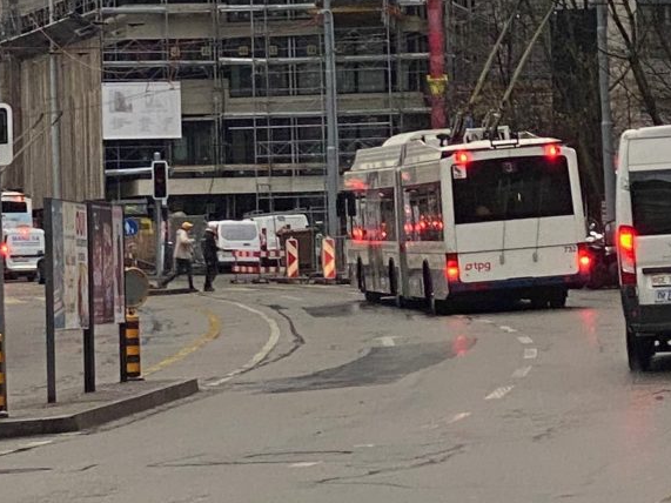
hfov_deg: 8.5
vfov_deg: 6.2
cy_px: -400
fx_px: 4516
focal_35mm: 233
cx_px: 194
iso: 50
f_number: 2
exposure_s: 1/122
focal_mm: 6
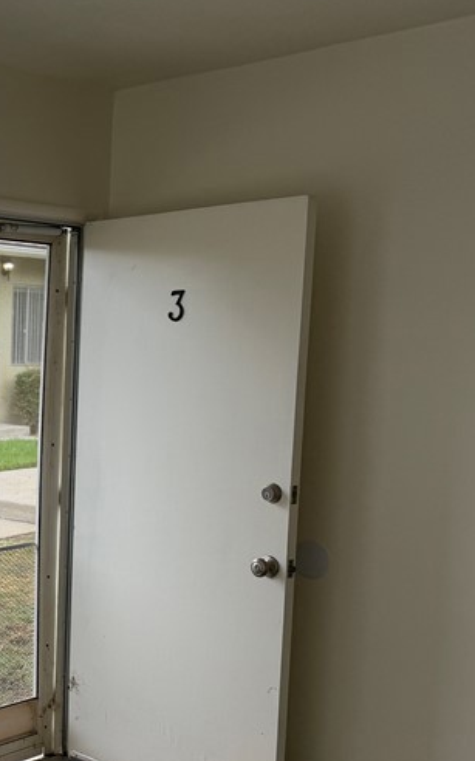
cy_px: 487
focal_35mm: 53
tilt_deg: -6.3
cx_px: -93
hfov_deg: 22.5
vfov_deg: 37.9
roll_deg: -0.4
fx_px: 1099
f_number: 1.78
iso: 64
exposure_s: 1/159
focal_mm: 6.76
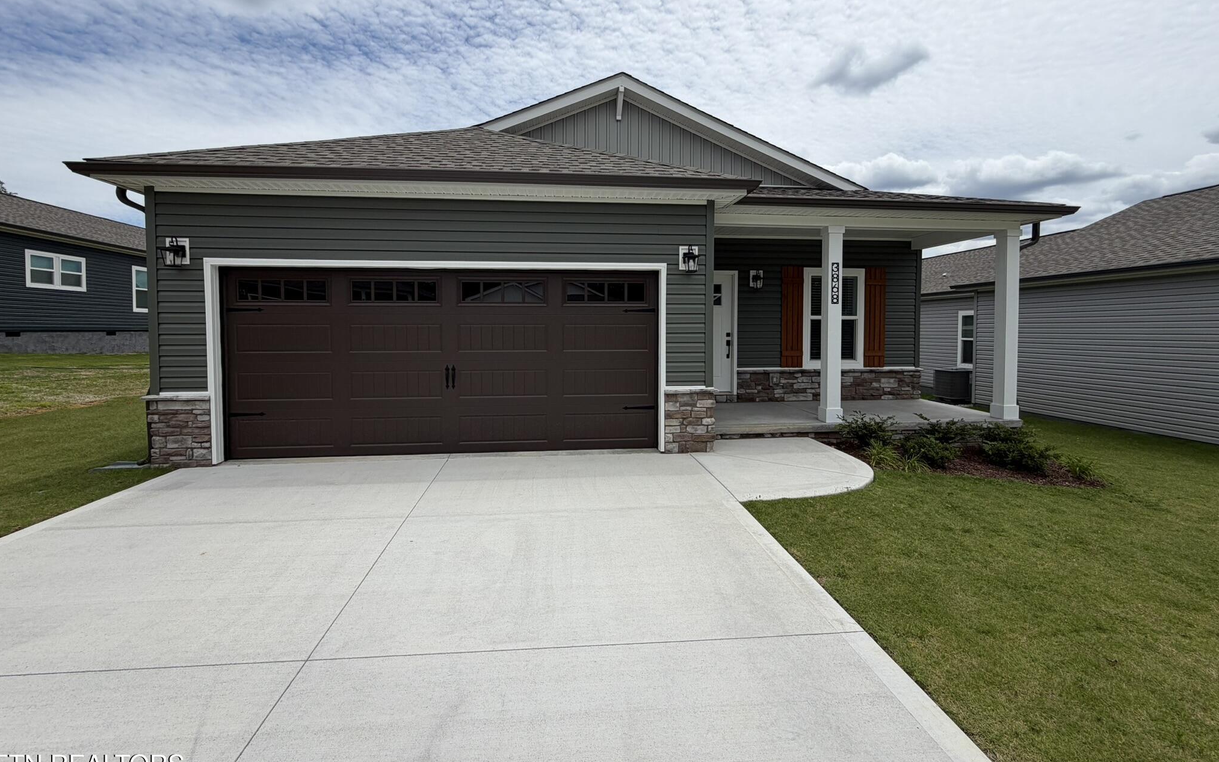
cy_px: 344
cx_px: 604
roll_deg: +0.9
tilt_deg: -1.4
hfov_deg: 101.5
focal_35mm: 15
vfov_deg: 74.6
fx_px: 498
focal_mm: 2.22
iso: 20
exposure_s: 1/1656
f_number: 2.2
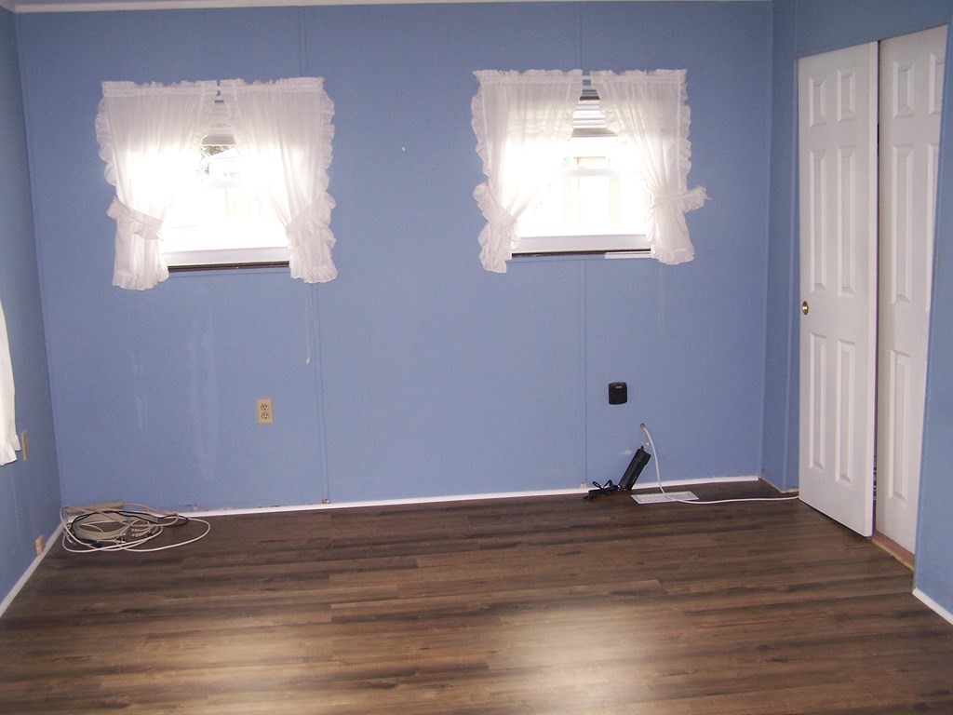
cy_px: 358
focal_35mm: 38
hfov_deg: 49.0
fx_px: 1046
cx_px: 476
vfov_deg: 37.7
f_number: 2.8
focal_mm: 6.3
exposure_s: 1/60
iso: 140
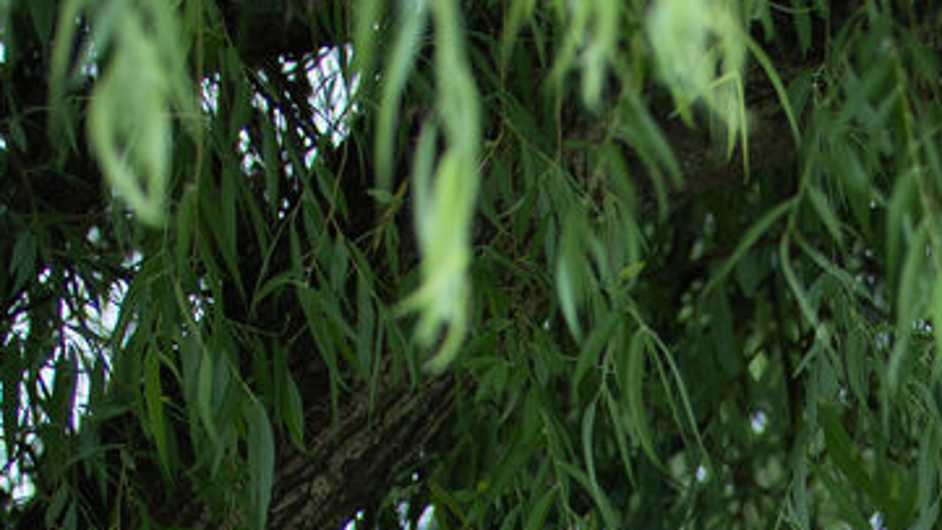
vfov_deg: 3.2
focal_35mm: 366
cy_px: 1749
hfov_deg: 5.9
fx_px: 9141
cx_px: 1182
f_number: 2.8
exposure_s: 1/500
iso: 100
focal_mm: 70
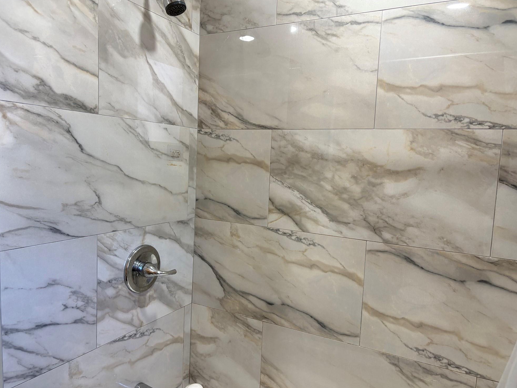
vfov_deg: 51.4
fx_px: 403
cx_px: 261
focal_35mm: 27
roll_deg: -1.4
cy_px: 198
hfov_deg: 65.3
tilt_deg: -7.4
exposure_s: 1/120
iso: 100
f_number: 1.6
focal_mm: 5.96
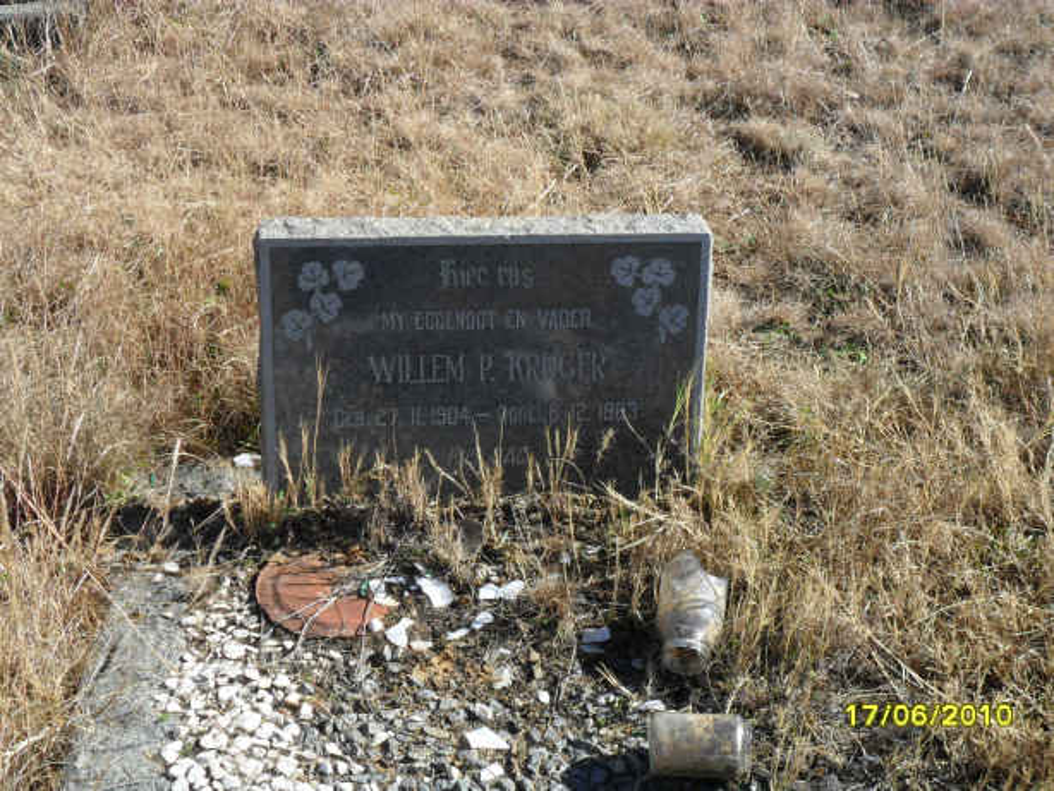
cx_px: 527
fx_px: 1584
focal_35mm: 52
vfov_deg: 28.1
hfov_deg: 36.8
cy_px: 396
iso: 100
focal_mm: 9.3
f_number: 5
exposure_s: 1/250
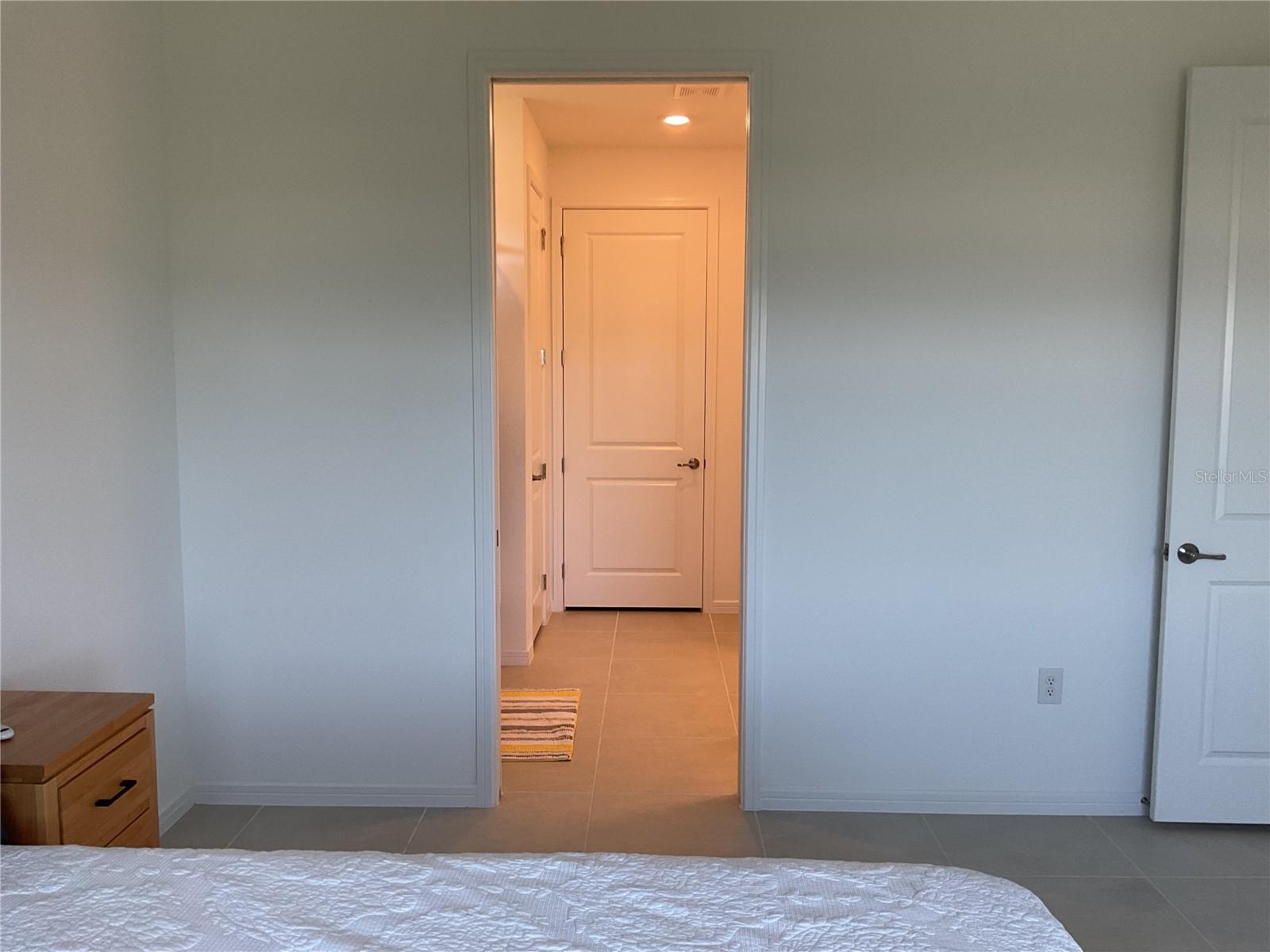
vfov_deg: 48.2
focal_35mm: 29
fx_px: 1064
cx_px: 635
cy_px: 476
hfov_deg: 61.7
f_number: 1.8
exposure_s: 1/120
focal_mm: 3
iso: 50
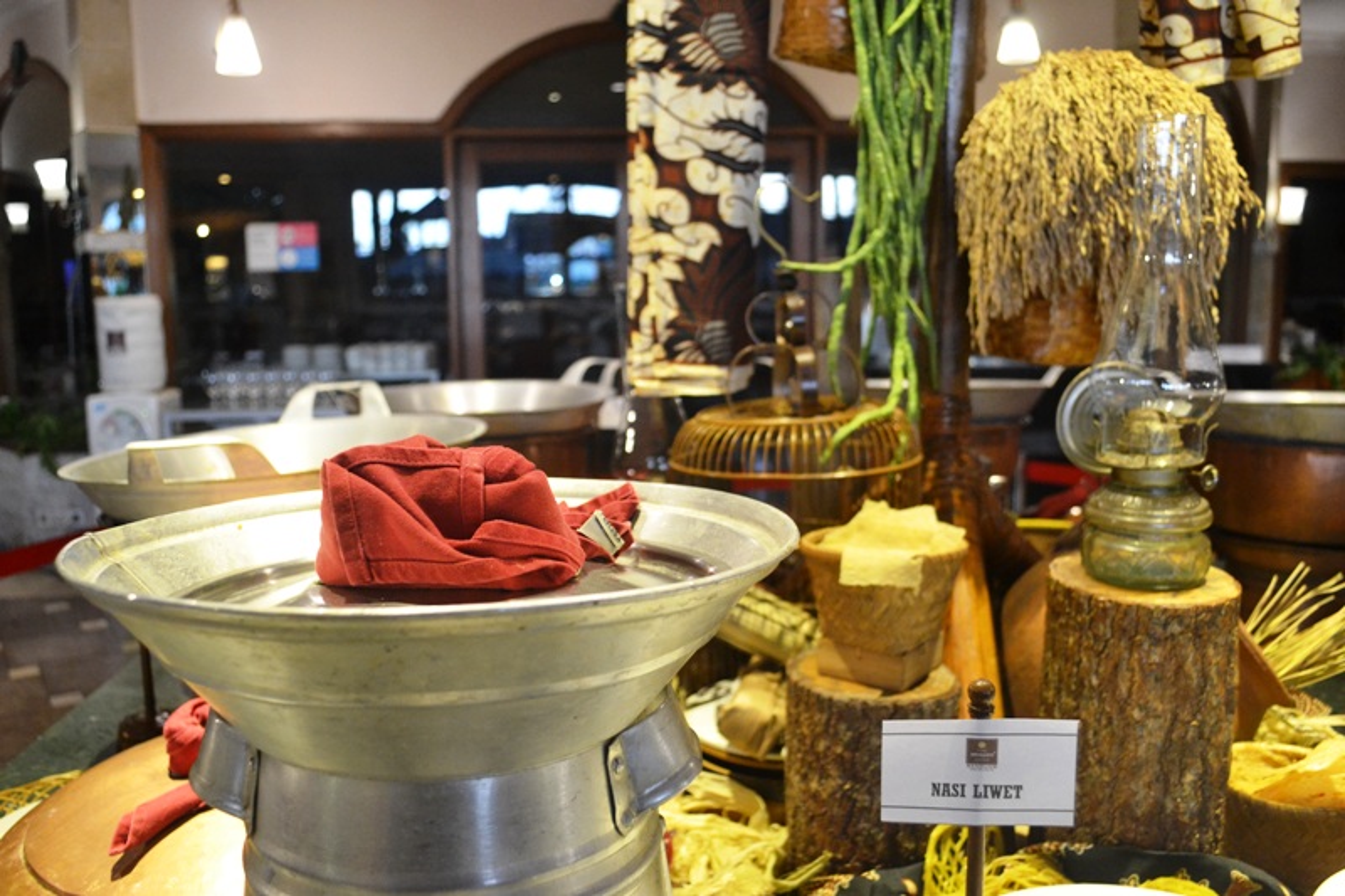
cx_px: 672
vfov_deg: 43.6
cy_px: 448
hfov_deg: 61.9
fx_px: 1121
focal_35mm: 30
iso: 1600
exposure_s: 1/30
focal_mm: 20
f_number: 4
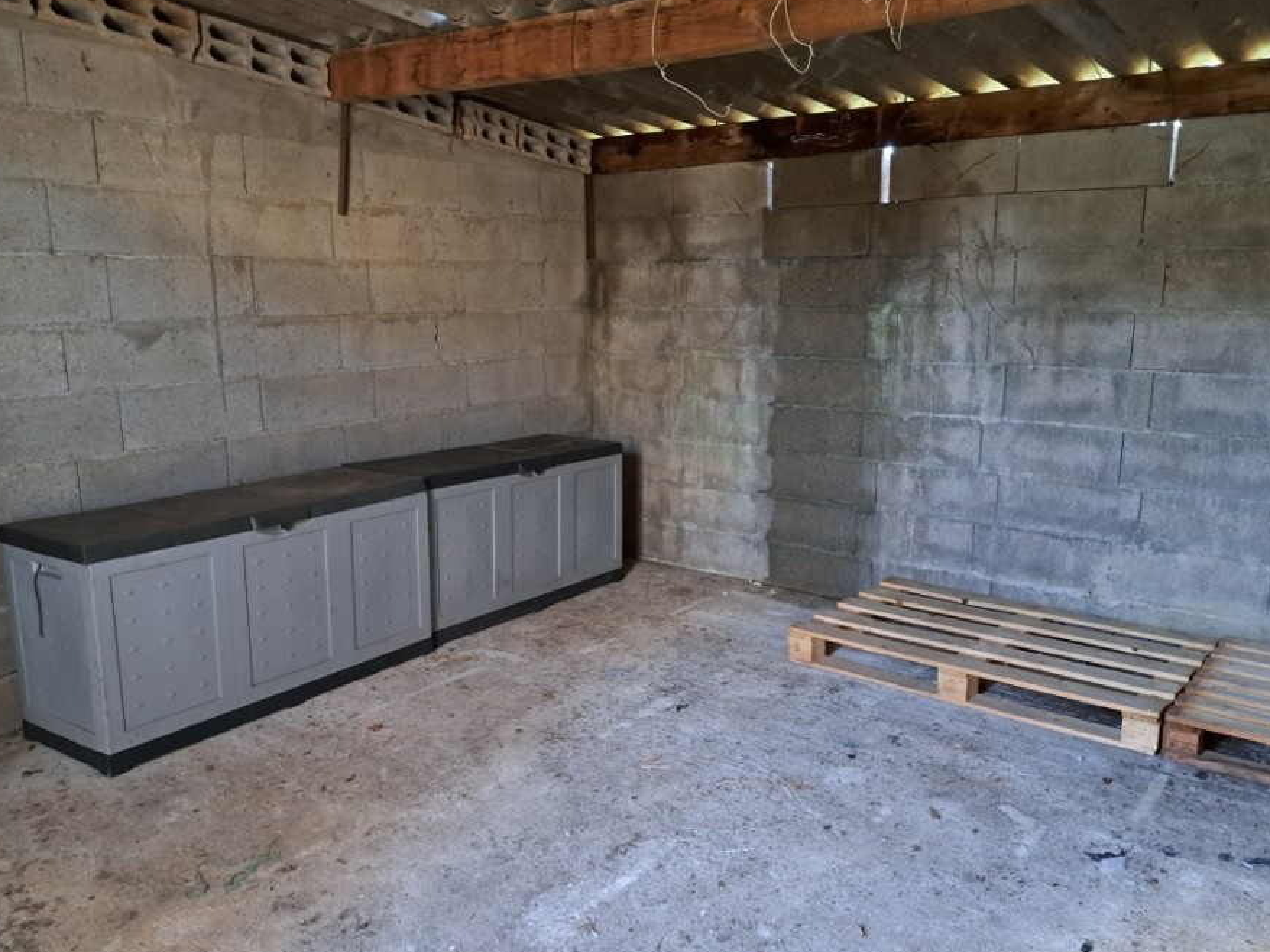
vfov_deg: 49.7
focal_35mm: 28
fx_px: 1027
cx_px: 651
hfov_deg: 63.4
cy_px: 499
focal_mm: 5.23
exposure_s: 1/20
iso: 640
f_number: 1.8
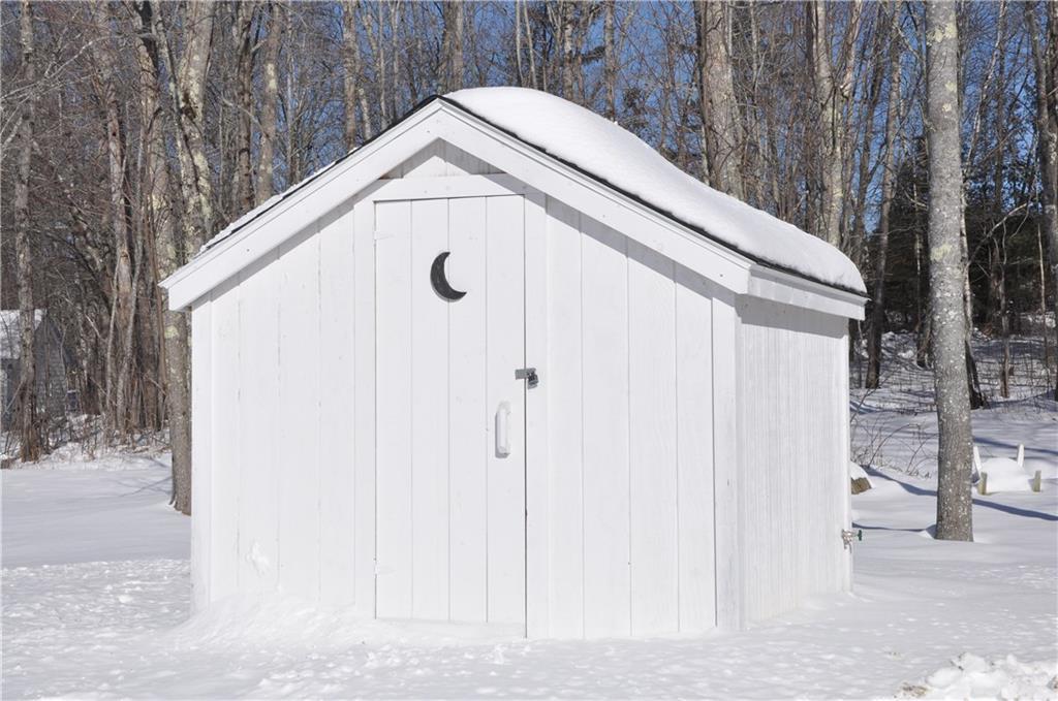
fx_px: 1760
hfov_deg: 33.5
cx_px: 529
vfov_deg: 22.5
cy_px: 350
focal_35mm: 60
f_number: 16
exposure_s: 1/1000
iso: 500
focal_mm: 40
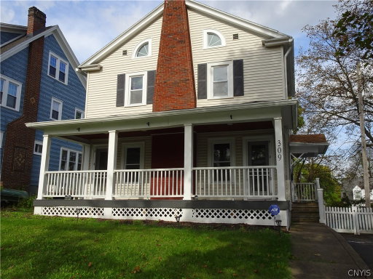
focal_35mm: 29
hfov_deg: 61.7
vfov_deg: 48.2
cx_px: 186
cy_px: 140
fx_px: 312
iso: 80
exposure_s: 1/640
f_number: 3.5
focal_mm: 4.92
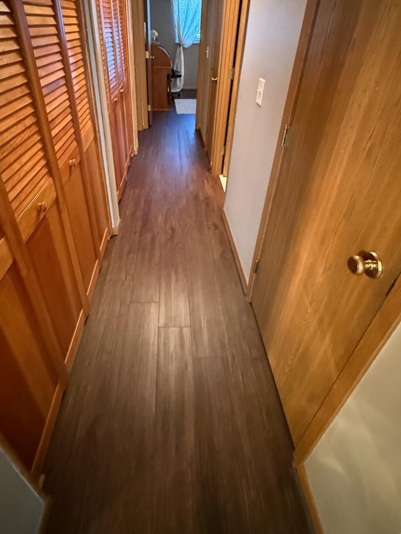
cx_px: 174
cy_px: 204
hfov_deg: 68.4
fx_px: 293
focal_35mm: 19
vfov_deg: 83.2
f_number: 2.2
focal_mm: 2.22
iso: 1600
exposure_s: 1/40
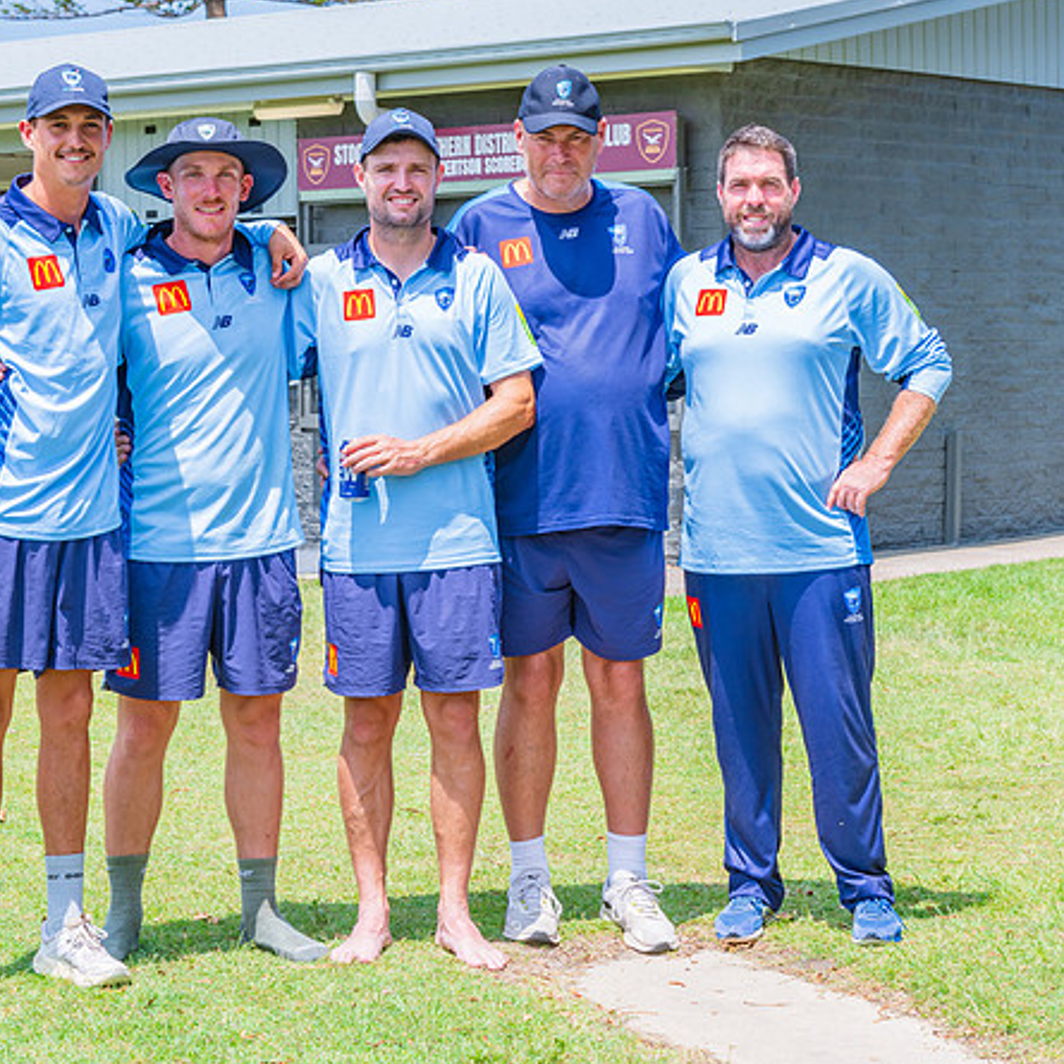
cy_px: 501
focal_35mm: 88
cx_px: 493
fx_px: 3060
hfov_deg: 19.7
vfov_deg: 19.7
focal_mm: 62
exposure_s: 1/320
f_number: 8
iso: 200
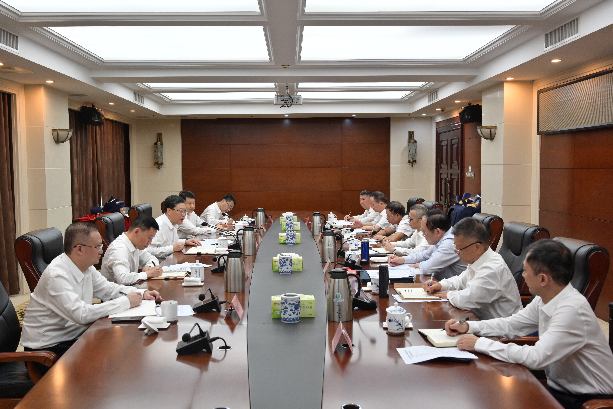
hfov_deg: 54.4
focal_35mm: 35
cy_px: 204
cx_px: 306
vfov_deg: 37.9
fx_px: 596
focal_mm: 35
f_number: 6.3
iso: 1250
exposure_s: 1/100
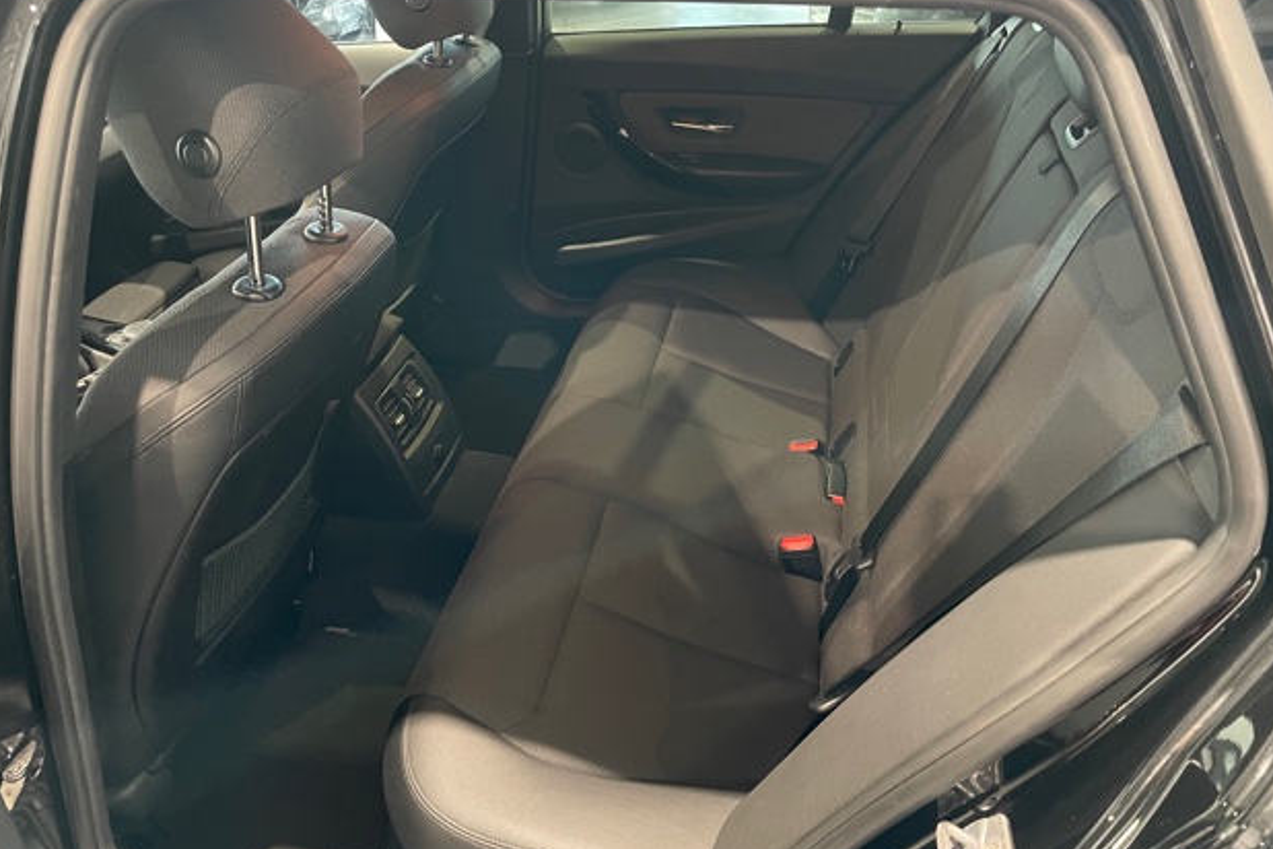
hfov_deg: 65.5
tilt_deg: -30.8
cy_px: 365
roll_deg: +2.9
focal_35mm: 28
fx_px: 990
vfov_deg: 46.3
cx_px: 620
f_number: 1.6
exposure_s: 1/25
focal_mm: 4.2
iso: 640
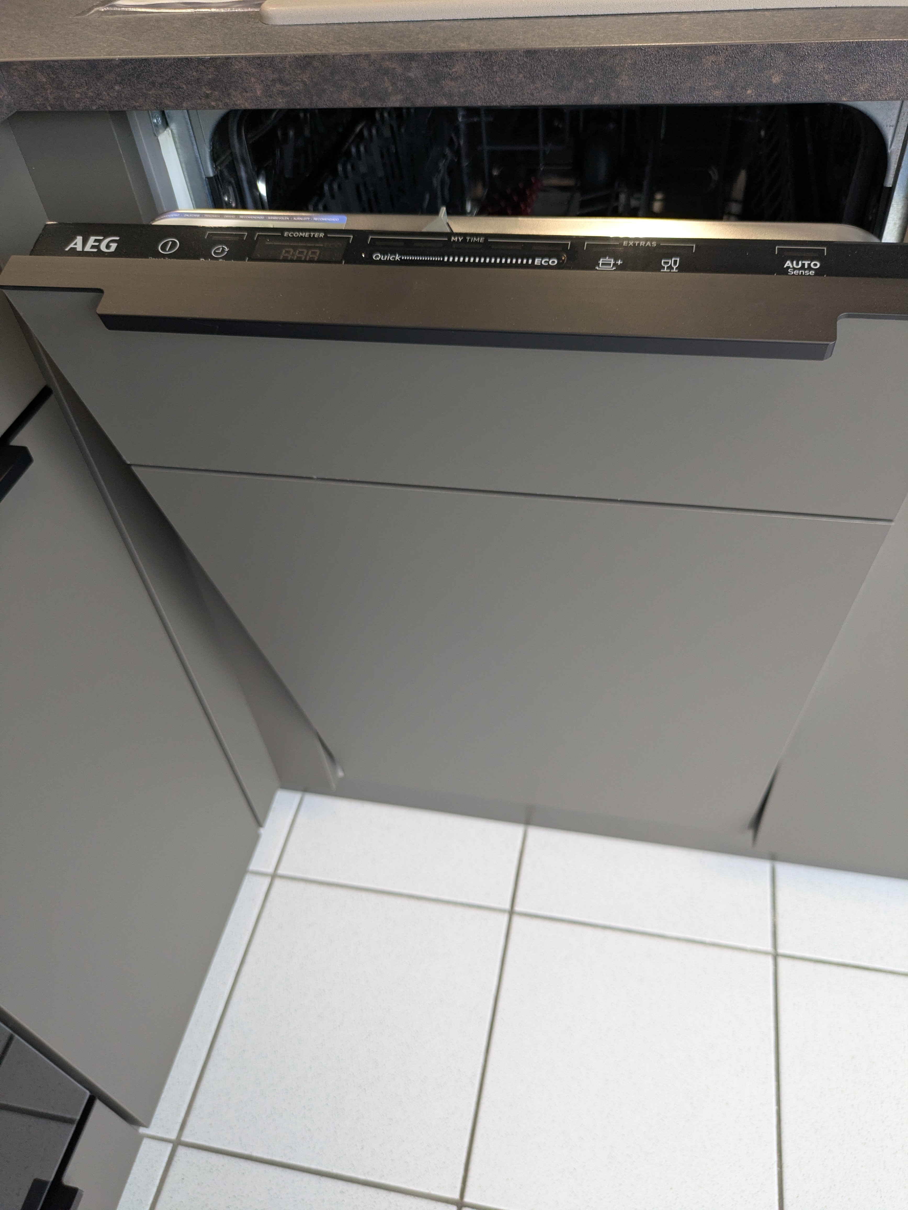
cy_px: 605
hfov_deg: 54.9
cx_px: 454
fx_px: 874
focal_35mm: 25
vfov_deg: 69.4
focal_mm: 5.43
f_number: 1.89
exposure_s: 1/100
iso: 219
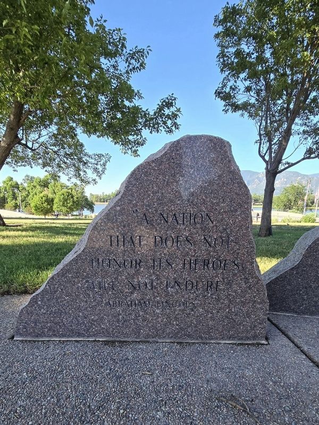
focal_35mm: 13
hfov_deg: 90.0
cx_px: 160
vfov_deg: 106.2
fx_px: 160
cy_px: 212
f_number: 2.2
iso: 200
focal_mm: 2.2
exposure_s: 1/2000
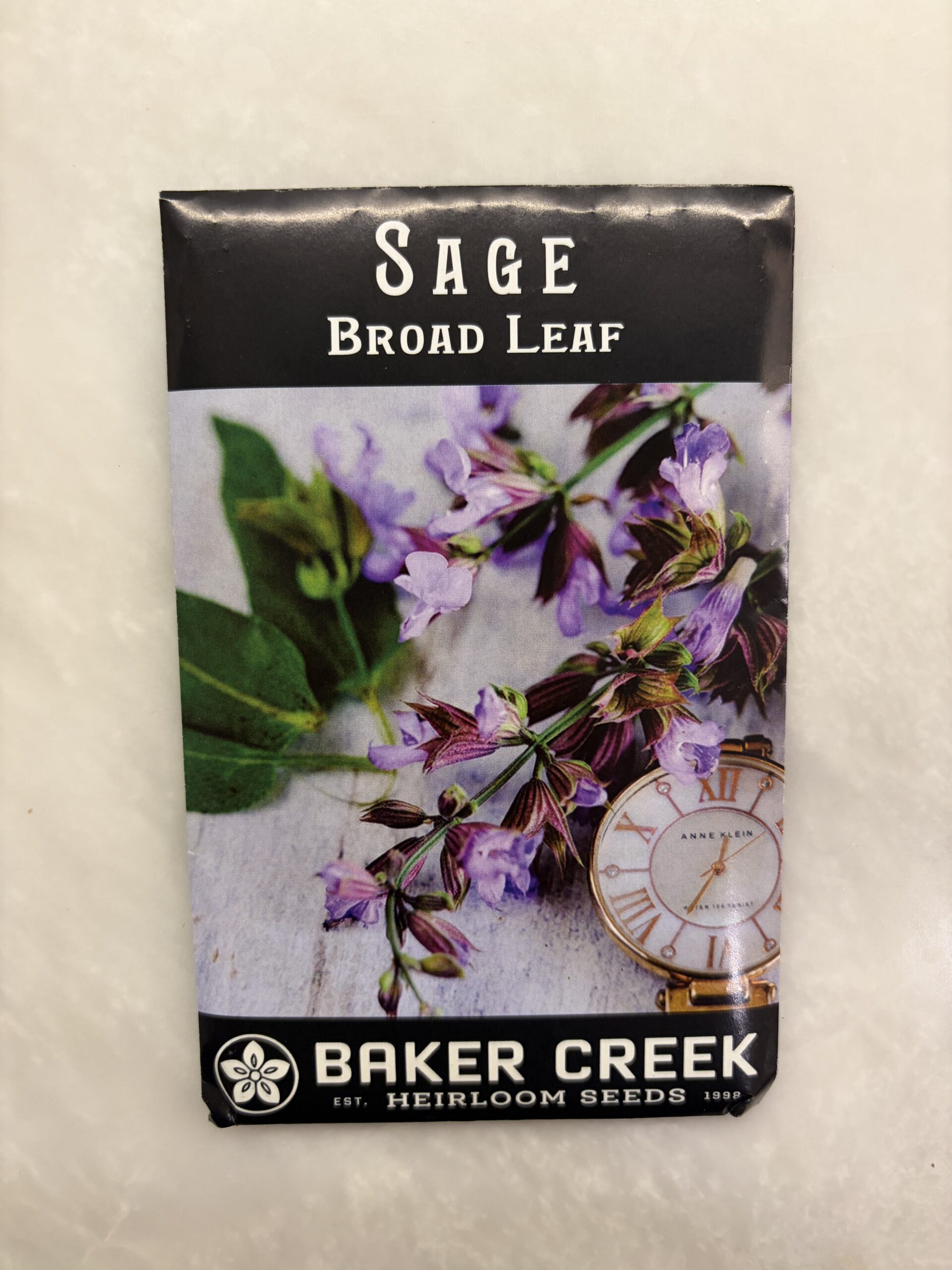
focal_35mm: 26
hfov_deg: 53.1
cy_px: 635
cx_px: 476
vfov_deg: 67.3
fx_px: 953
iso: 125
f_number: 1.6
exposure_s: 1/50
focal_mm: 5.96
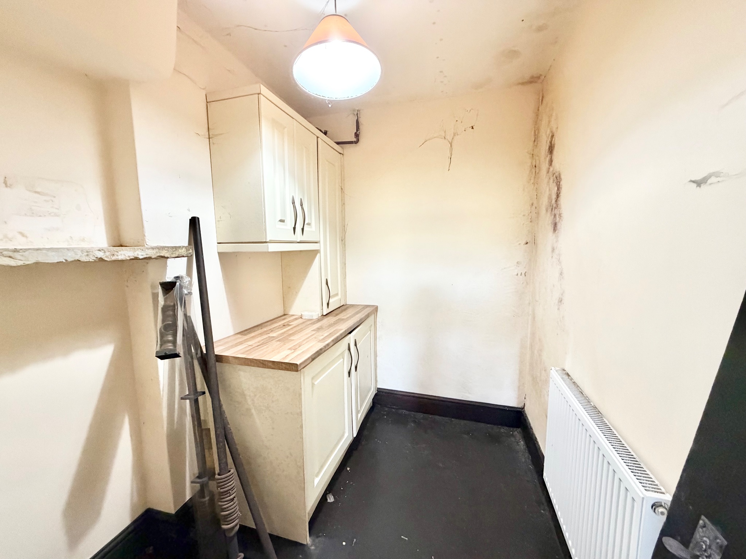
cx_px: 373
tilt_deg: -6.9
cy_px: 280
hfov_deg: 102.1
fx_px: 302
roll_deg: +1.1
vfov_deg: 85.7
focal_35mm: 14
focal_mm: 2.22
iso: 500
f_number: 2.2
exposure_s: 1/50
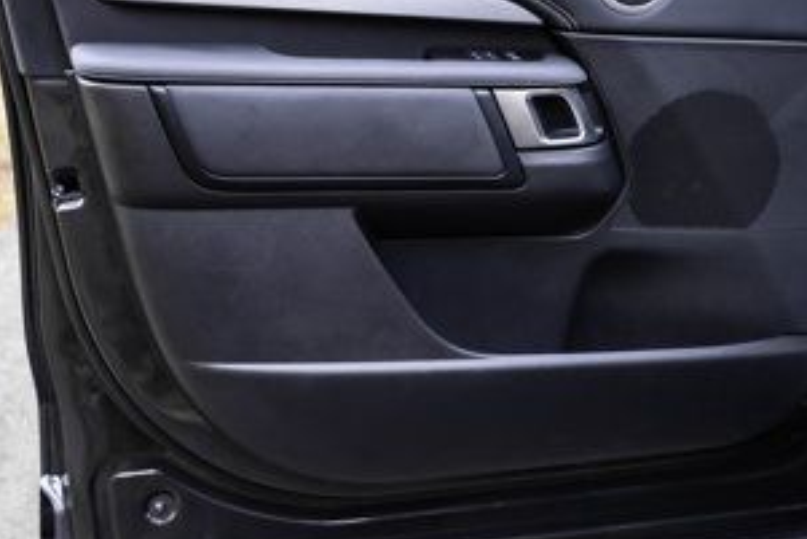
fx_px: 1144
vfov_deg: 26.3
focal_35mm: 51
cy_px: 160
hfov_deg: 38.9
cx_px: 383
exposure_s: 1/200
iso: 640
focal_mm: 24
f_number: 2.8
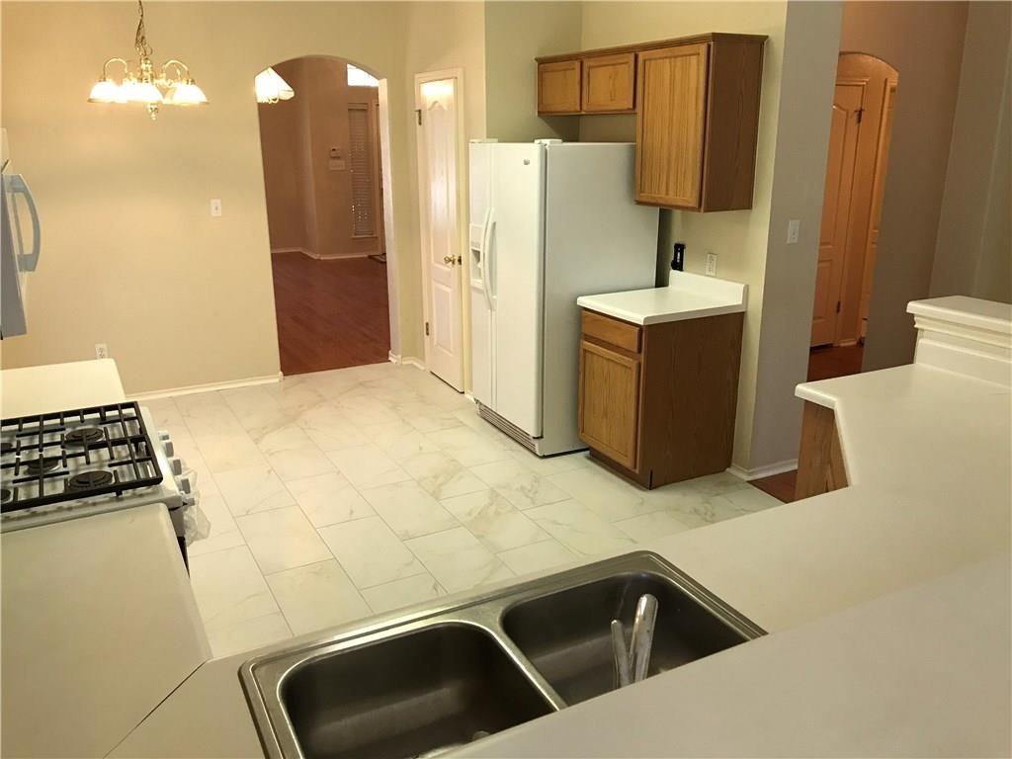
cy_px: 380
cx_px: 506
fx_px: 819
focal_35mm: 28
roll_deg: +0.5
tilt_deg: -16.6
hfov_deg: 63.4
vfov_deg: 49.7
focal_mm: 3.99
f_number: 1.8
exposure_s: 1/30
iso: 40
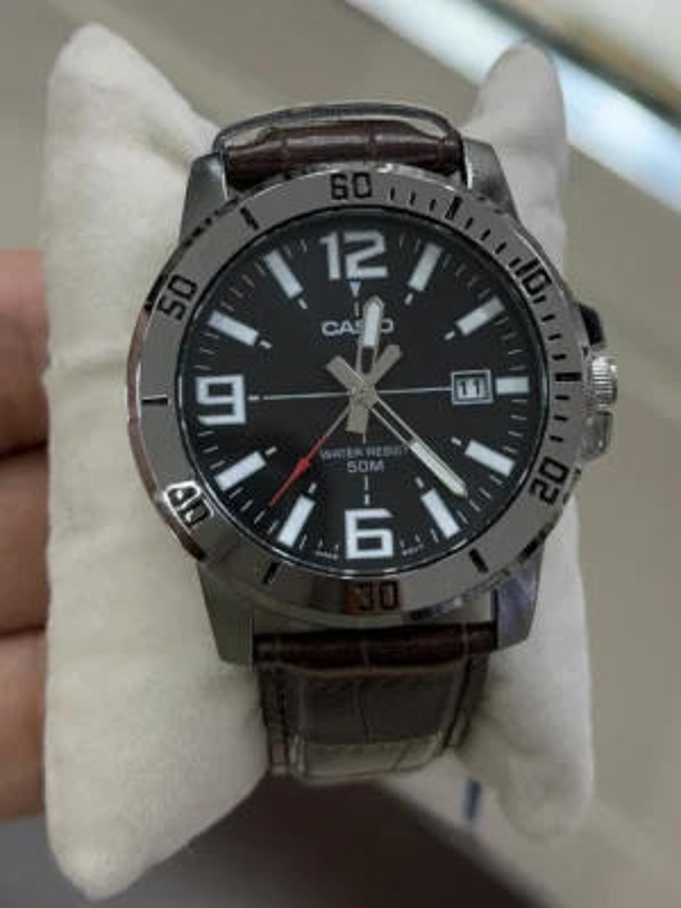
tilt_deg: -60.9
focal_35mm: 48
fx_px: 1259
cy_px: 454
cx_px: 340
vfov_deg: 39.7
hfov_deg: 30.3
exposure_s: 1/519
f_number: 1.78
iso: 64
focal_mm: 6.76
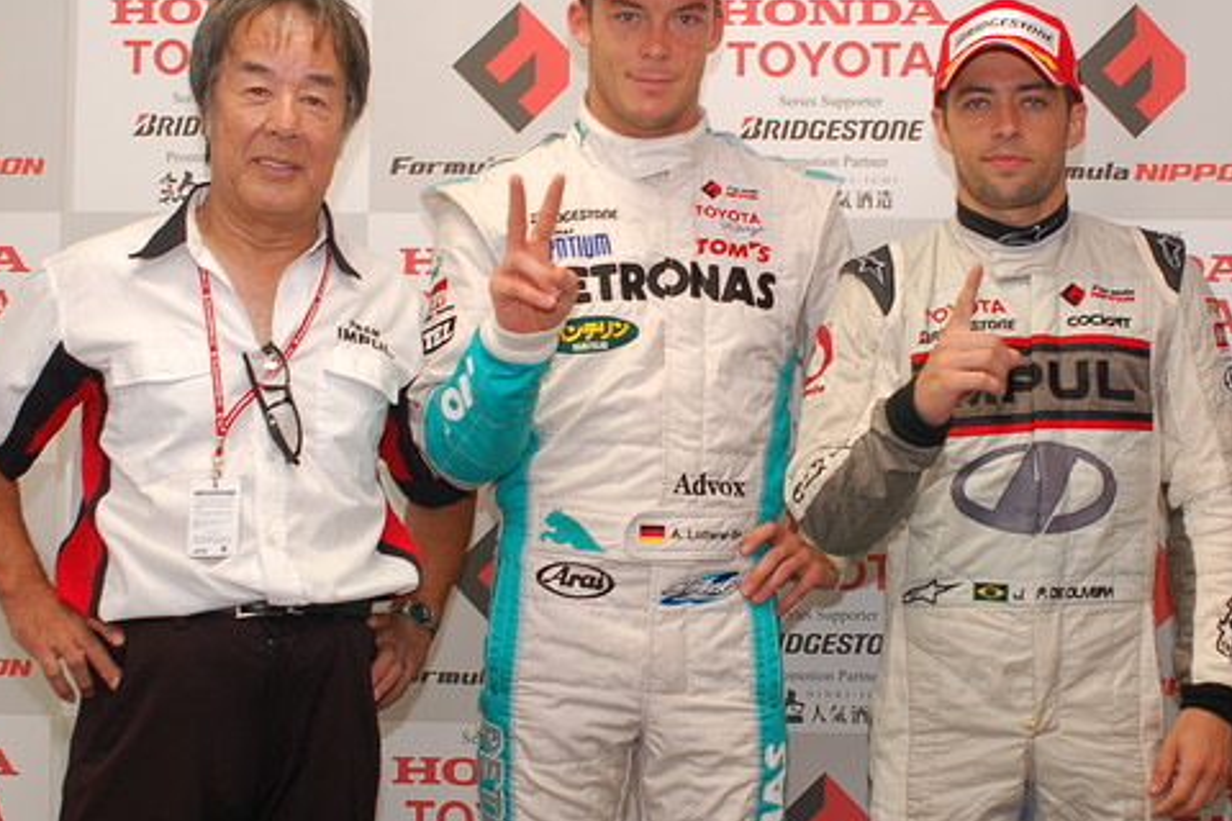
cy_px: 390
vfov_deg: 25.1
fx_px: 1848
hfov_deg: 36.7
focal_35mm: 54
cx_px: 765
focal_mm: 24
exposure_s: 1/60
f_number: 4
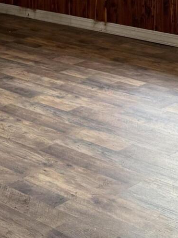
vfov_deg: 18.0
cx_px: 220
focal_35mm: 97
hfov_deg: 14.7
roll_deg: +1.5
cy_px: -123
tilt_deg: -0.2
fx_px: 665
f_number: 1.78
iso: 200
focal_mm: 6.76
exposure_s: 1/203
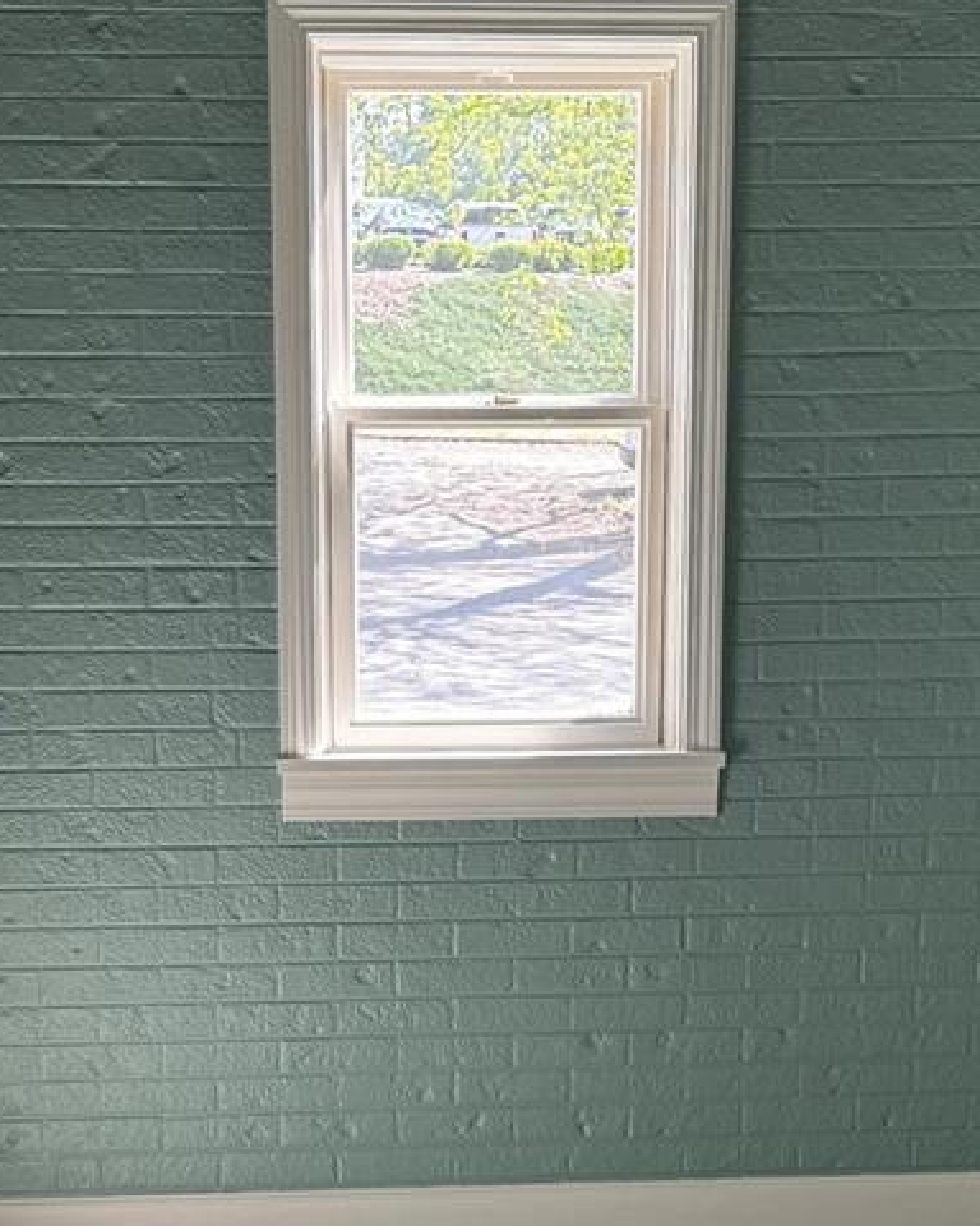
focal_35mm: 75
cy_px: 983
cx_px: 431
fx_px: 2719
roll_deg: +0.3
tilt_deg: -12.7
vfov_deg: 25.0
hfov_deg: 20.4
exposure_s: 1/171
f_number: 1.78
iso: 64
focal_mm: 6.76
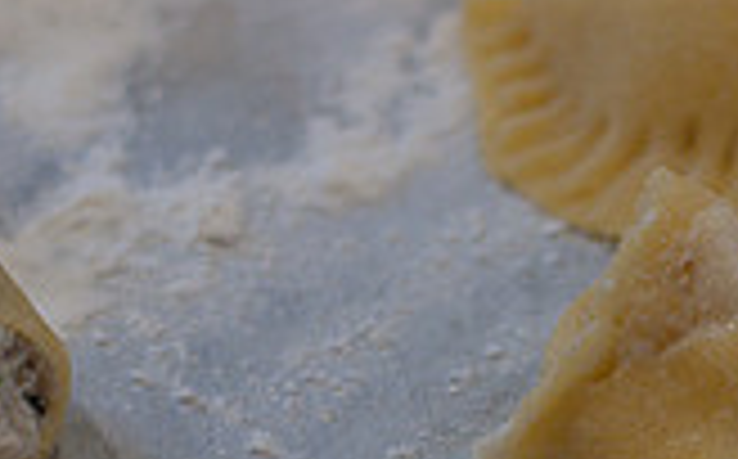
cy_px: 749
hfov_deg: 7.7
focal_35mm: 270
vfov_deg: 4.8
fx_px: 5423
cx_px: 783
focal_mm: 50
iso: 800
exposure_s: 1/180
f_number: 2.8
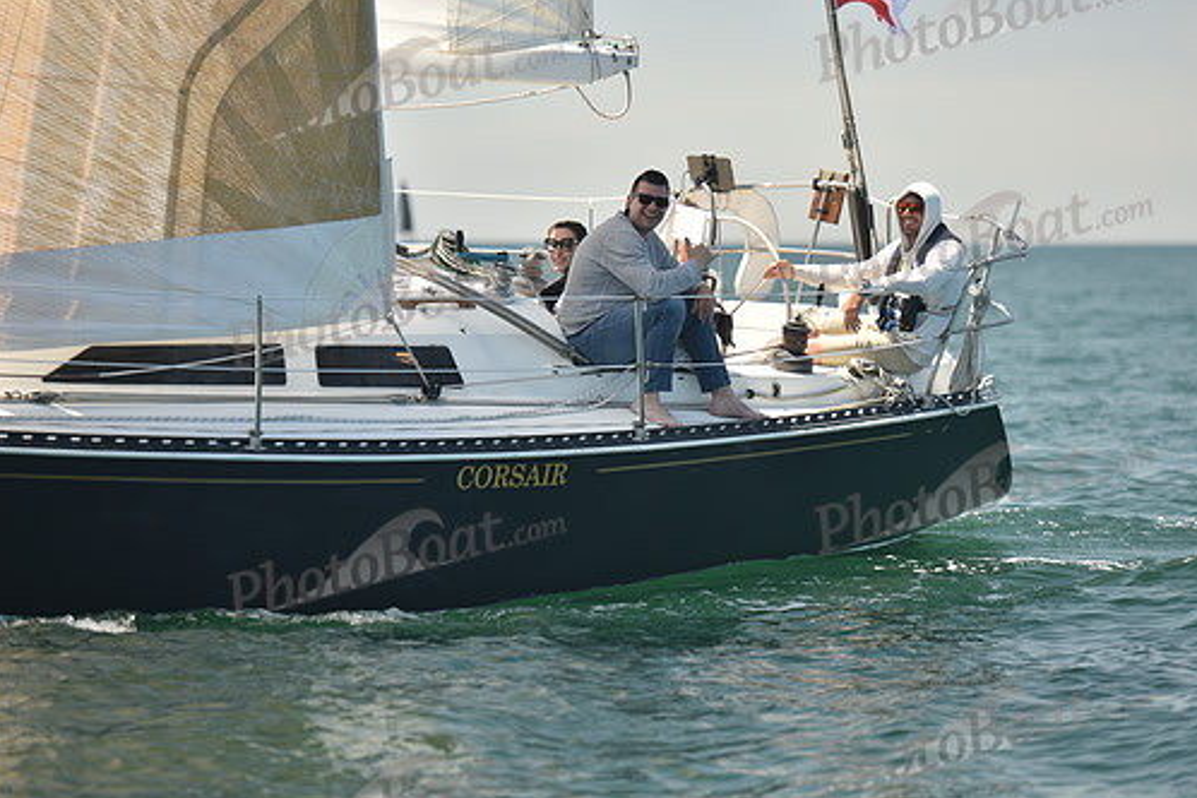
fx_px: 6583
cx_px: 692
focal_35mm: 198
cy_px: 400
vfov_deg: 6.9
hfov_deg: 10.4
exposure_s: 1/800
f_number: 3.2
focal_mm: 170
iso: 250
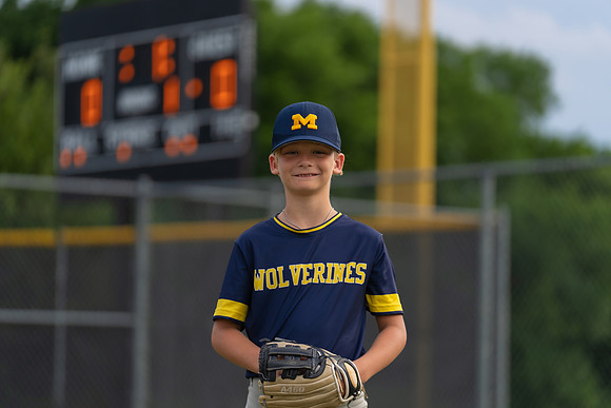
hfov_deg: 14.0
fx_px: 2495
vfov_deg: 9.3
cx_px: 306
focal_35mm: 147
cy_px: 204
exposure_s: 1/320
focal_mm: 147
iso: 160
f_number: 2.8
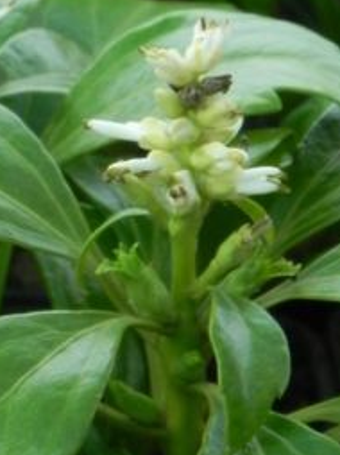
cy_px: 156
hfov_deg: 5.5
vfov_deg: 7.4
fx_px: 3516
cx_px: 102
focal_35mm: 268
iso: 160
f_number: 7.1
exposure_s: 1/100
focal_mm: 15.1
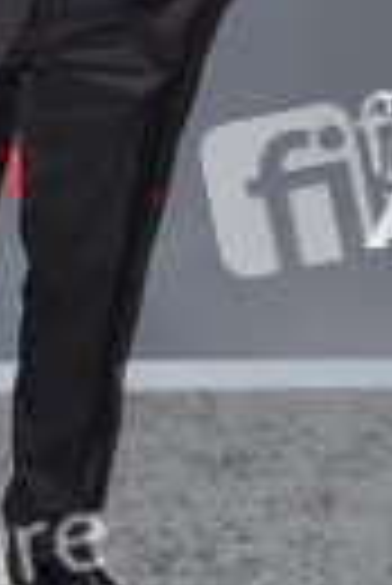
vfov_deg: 16.2
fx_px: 2004
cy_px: -54
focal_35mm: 123
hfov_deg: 11.1
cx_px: 25
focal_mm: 40
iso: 400
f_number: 6.3
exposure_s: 1/250
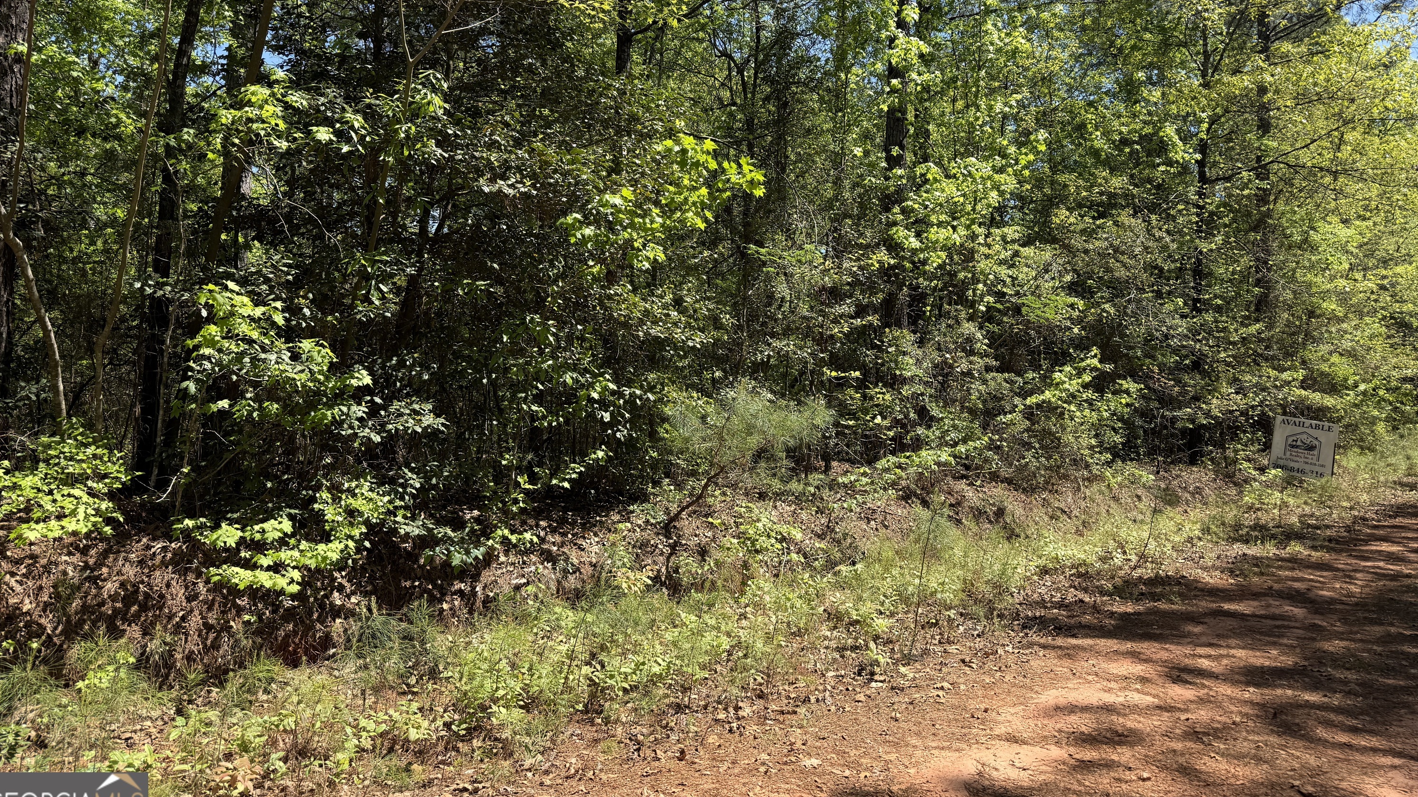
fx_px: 1015
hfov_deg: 69.9
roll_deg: -1.3
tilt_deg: +4.5
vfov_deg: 42.4
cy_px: 278
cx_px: 716
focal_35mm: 27
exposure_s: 1/1949
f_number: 1.78
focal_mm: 6.76
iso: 80
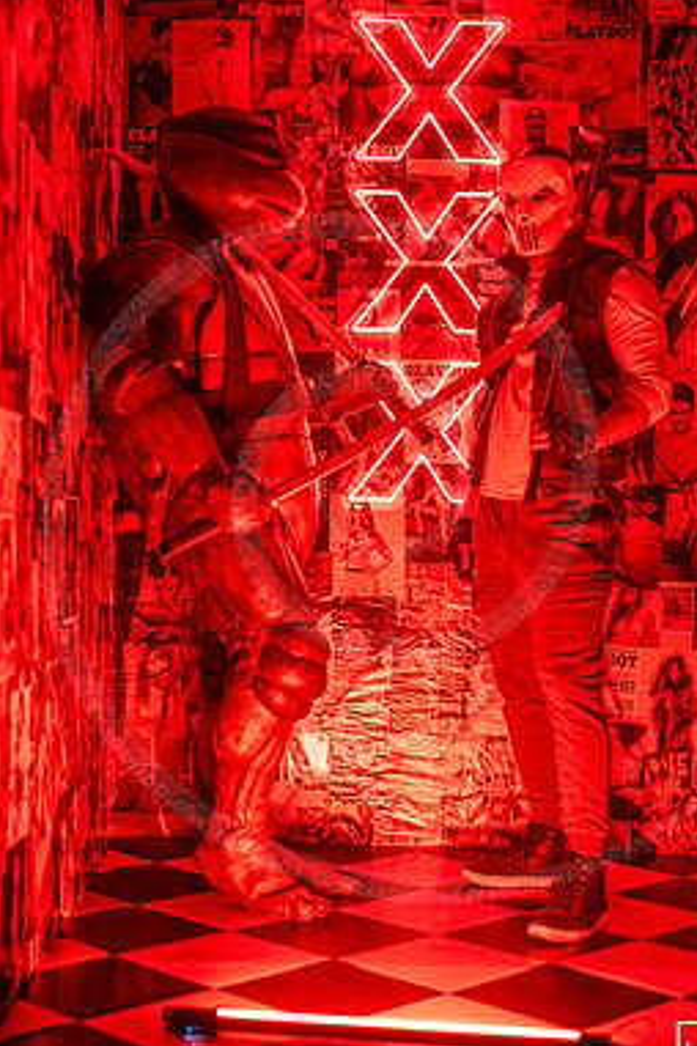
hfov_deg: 23.0
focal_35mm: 59
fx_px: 1713
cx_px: 409
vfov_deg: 33.9
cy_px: 546
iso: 1250
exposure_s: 1/250
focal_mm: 50
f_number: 1.8
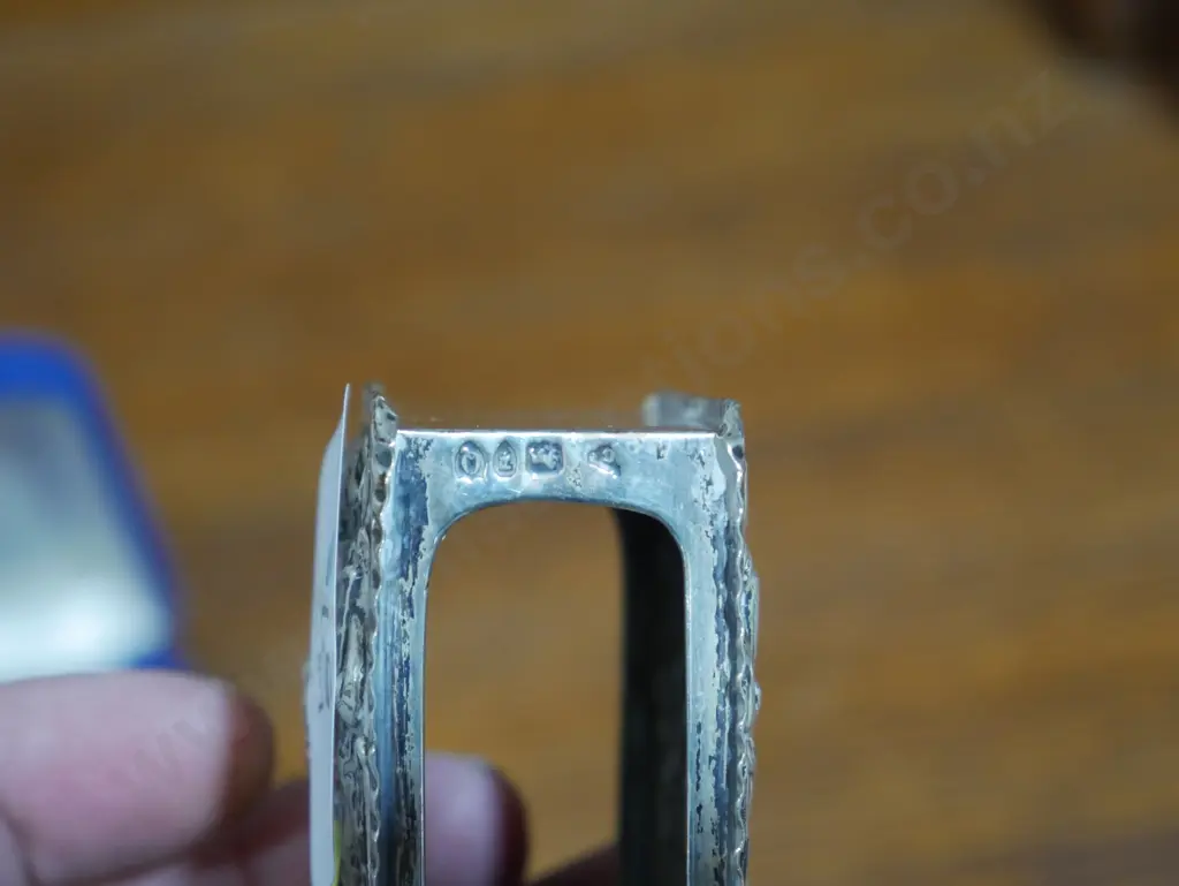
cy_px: 443
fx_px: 2862
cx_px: 590
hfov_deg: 23.3
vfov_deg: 17.6
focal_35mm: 84
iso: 2500
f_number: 5.6
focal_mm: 42
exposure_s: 1/100
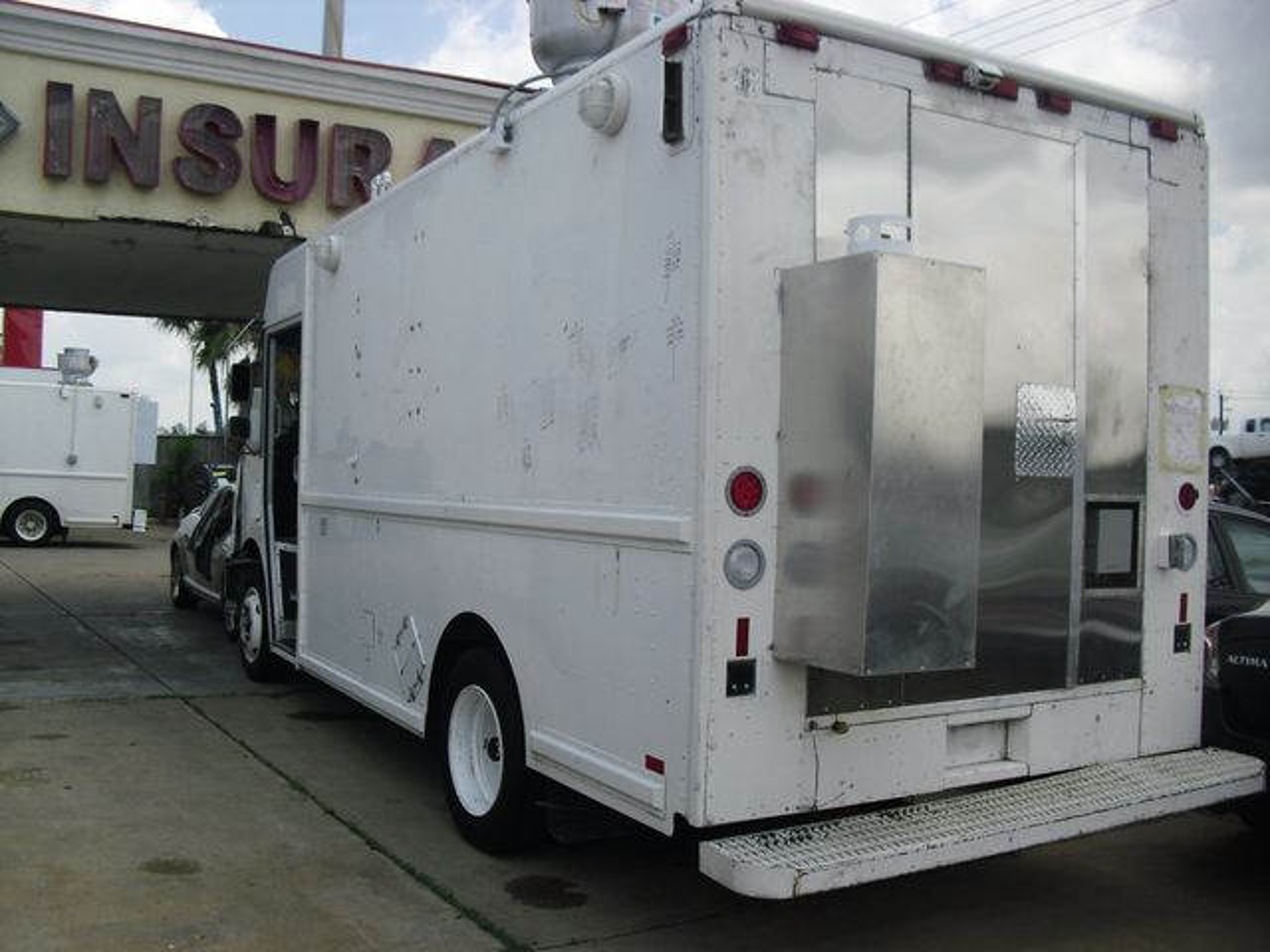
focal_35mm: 36
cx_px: 635
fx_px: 1321
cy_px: 476
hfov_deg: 51.4
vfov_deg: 39.7
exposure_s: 1/160
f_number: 7.8
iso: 80
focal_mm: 6.3
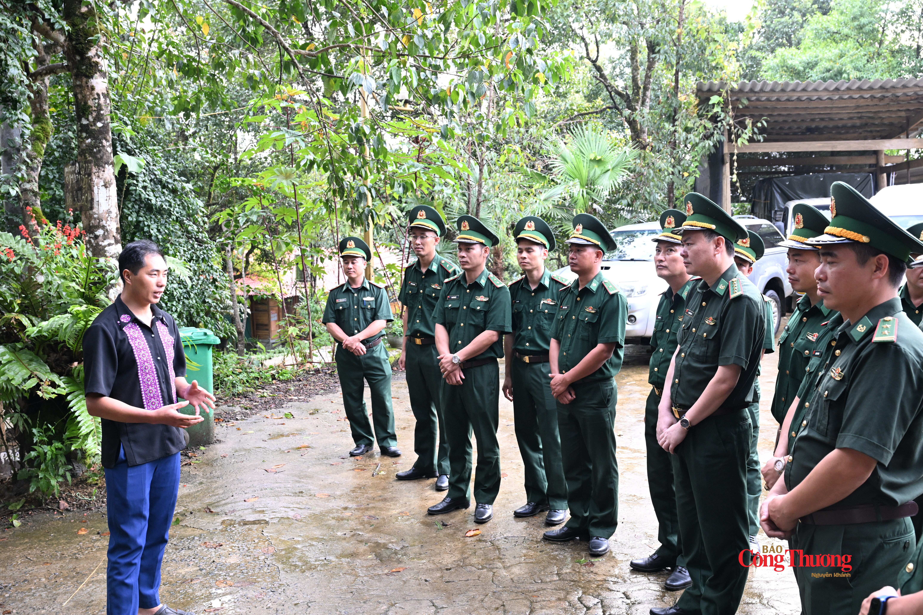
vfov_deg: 40.0
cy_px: 308
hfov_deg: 57.2
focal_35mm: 33
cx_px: 462
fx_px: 846
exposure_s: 1/125
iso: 1600
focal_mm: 33
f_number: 6.3
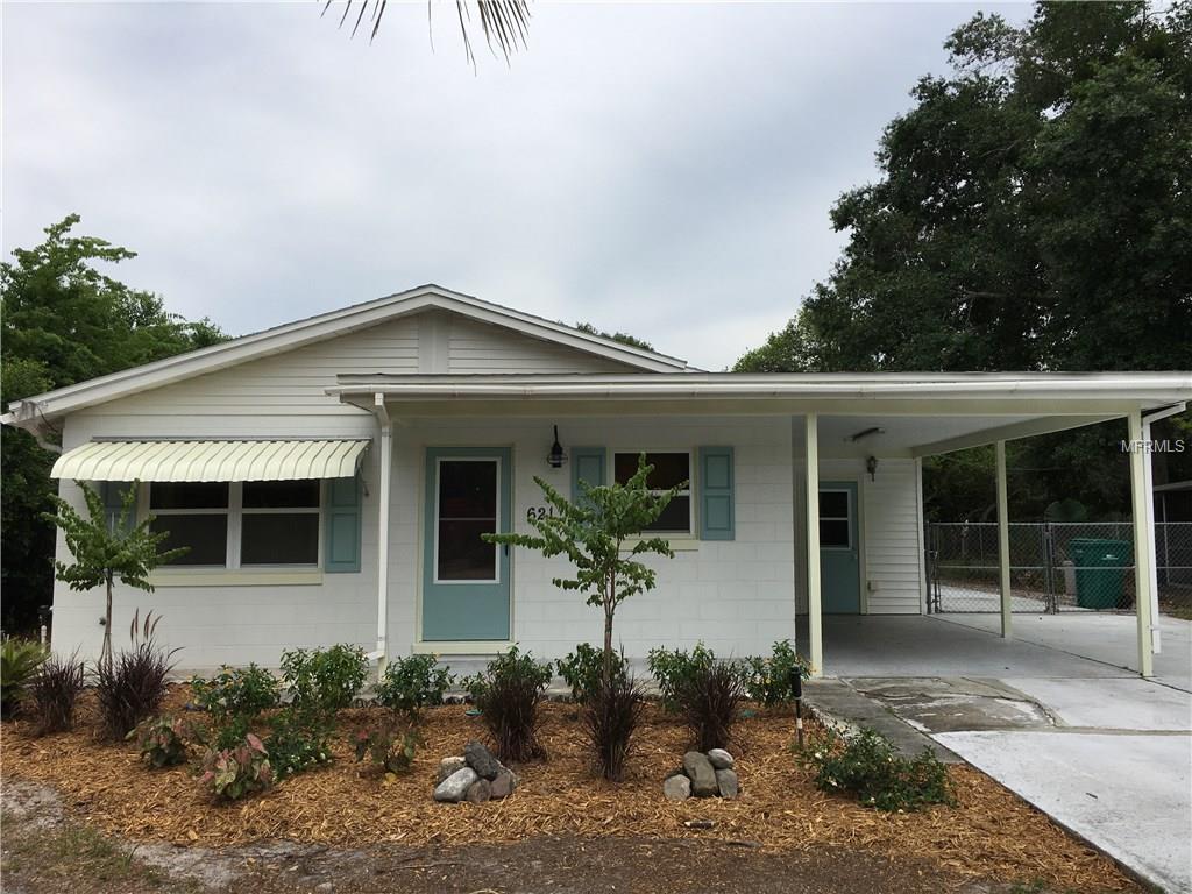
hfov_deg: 61.7
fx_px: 999
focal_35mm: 29
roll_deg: -0.4
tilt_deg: +6.0
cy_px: 447
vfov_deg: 48.2
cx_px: 596
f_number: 2.2
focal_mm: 4.15
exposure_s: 1/2262
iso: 25
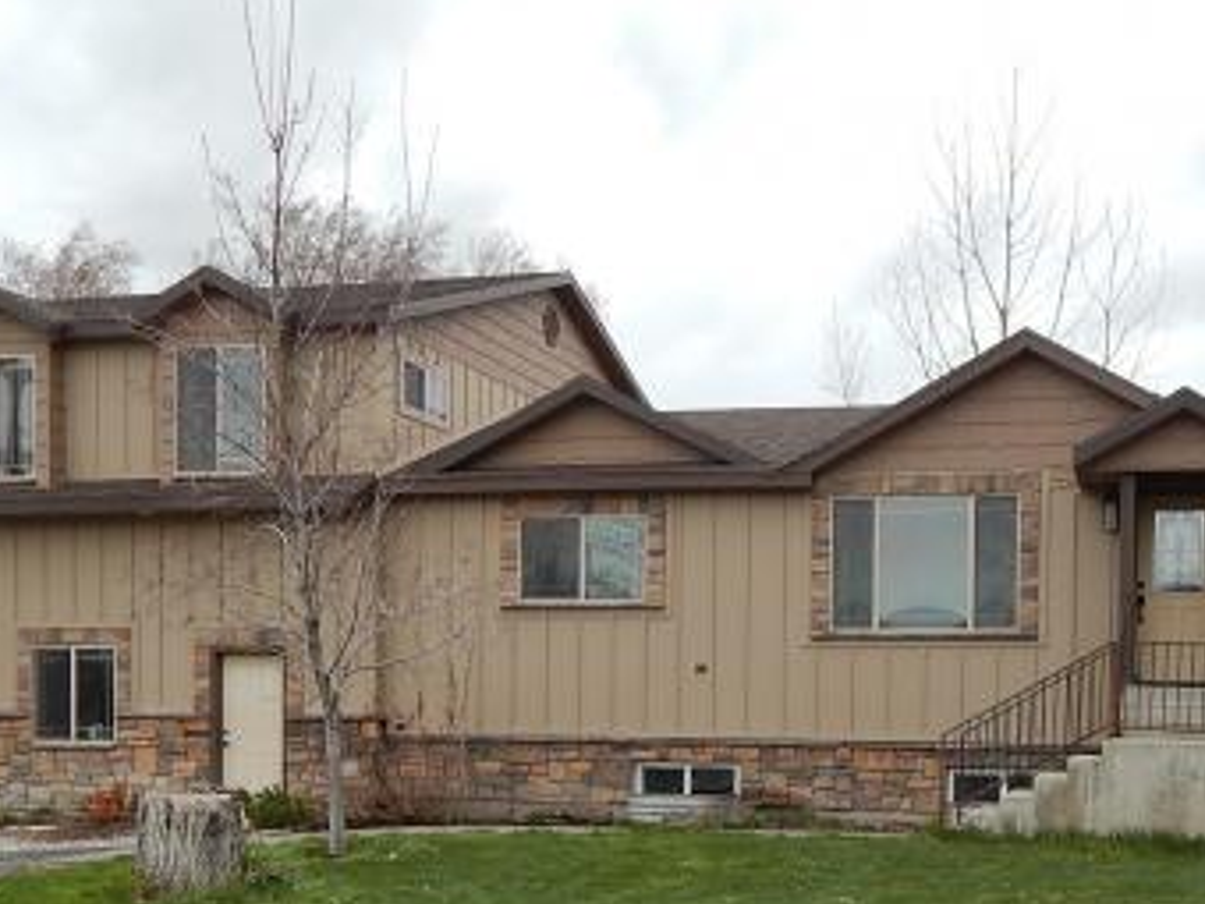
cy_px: 776
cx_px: 812
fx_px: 1636
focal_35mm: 47
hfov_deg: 39.9
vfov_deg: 29.8
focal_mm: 4.5
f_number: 3.1
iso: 125
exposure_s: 1/800
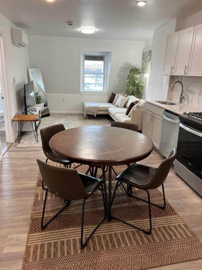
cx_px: 101
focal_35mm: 26
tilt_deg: -16.8
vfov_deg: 67.3
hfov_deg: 53.1
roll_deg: -3.2
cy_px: 135
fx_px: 202
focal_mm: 5.7
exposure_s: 1/120
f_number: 1.5
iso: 125
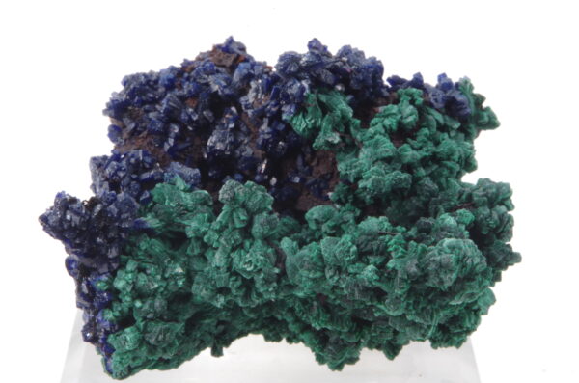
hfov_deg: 27.1
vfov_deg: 18.1
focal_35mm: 75
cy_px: 192
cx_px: 290
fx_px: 1203
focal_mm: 50
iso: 100
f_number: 5.6
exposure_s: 1
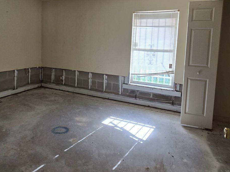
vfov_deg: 57.9
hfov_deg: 73.9
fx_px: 153
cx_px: 108
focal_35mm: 23
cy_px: 61
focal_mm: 2.2
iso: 125
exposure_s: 1/359
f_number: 2.2
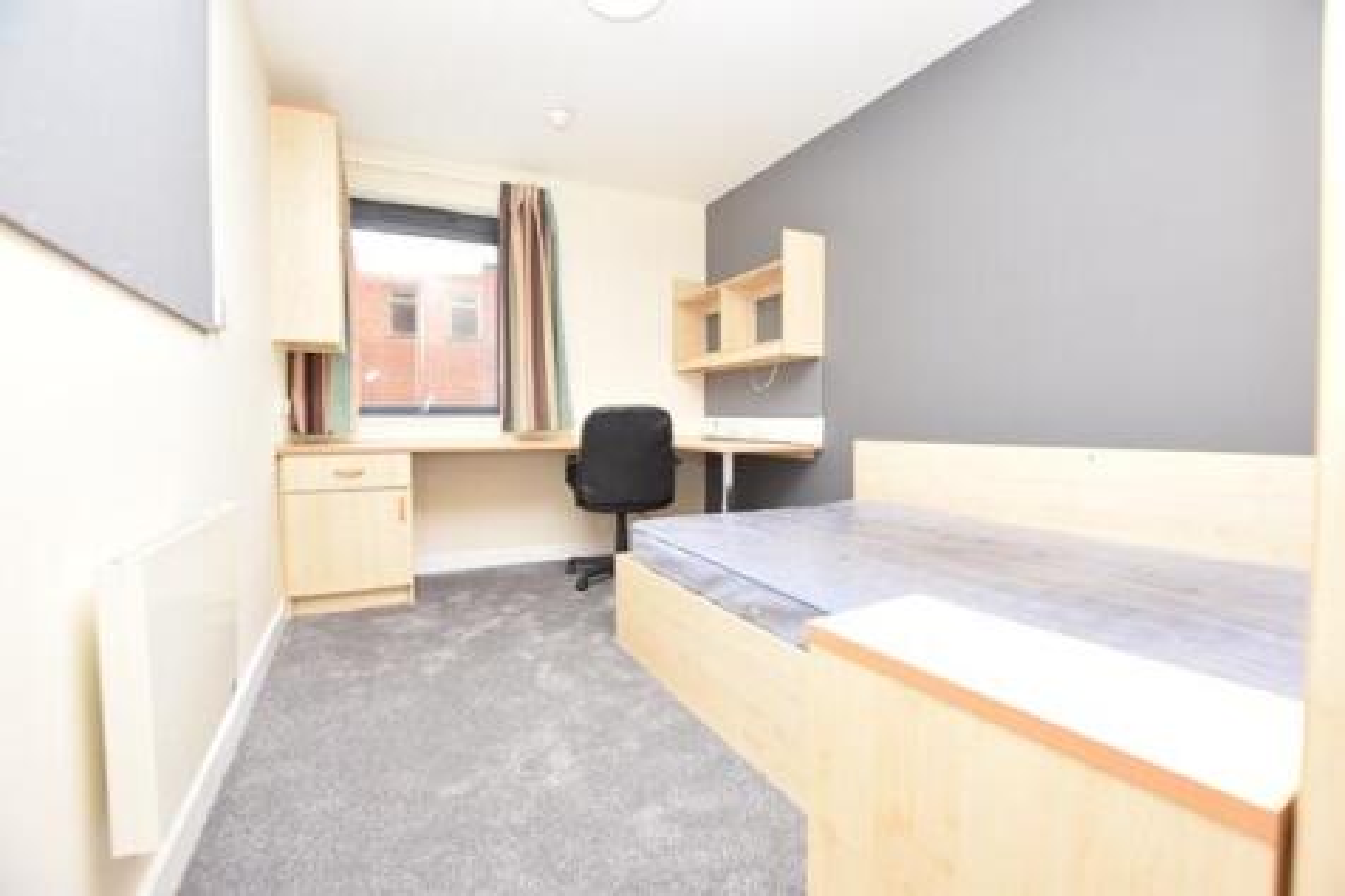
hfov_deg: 100.4
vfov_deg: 77.3
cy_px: 448
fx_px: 560
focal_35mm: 15
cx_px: 672
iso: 800
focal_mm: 10
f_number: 5
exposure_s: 1/100
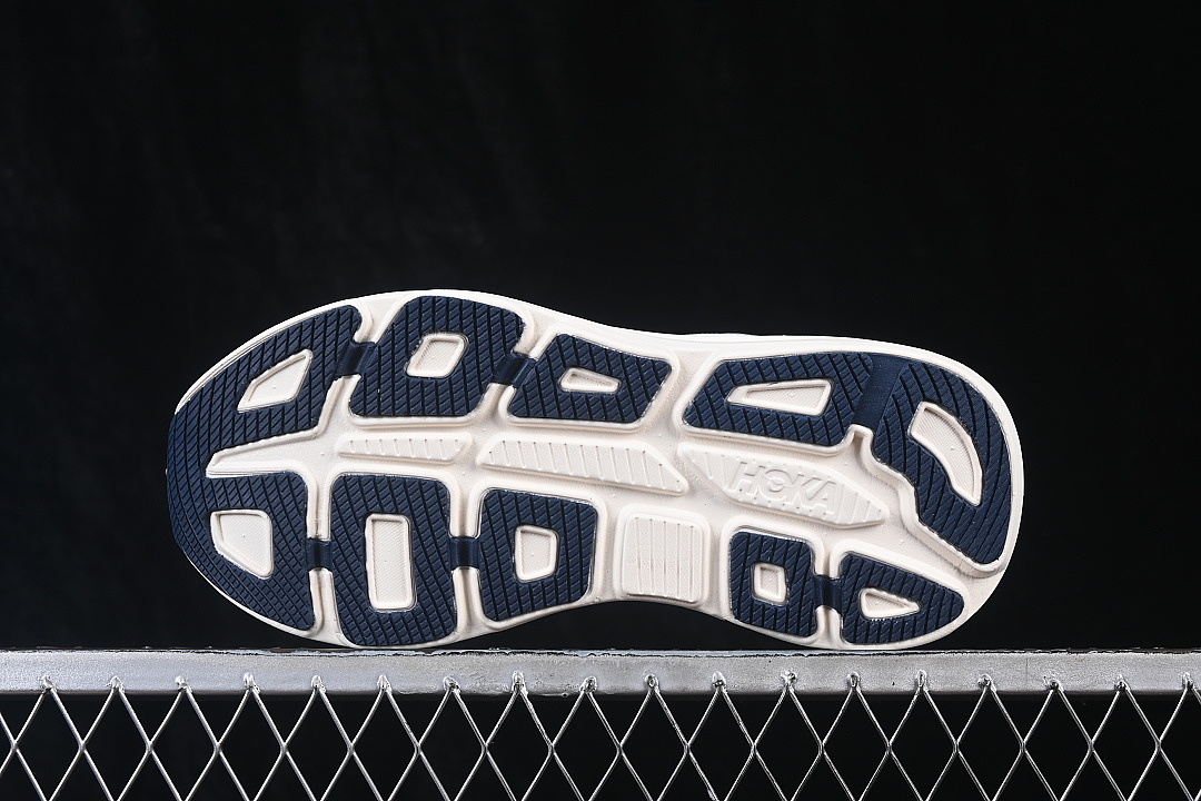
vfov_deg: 18.2
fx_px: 2502
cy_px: 400
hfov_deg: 27.0
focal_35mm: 75
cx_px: 600
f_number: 8
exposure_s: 1/80
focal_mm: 50
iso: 160
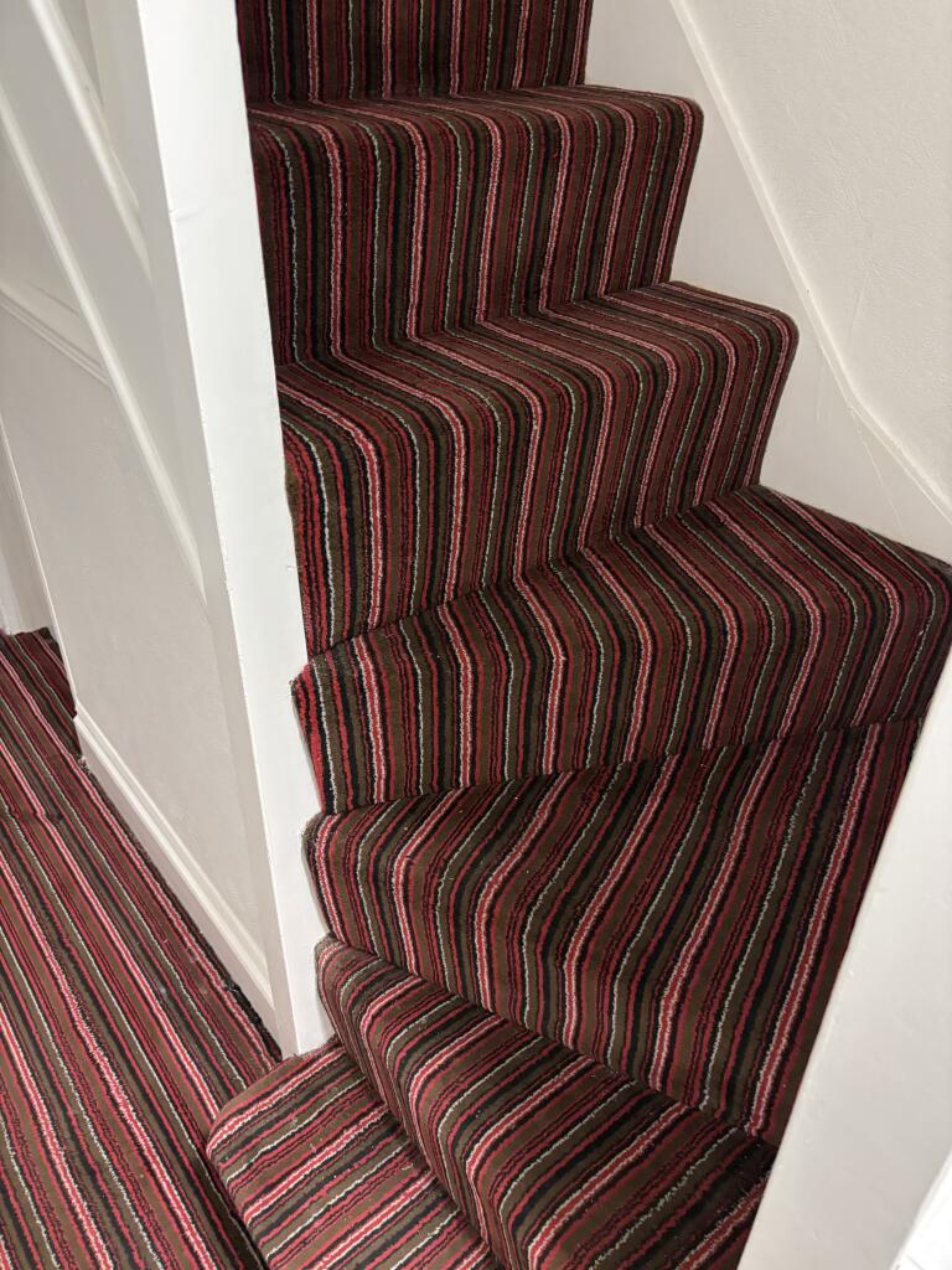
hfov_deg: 53.1
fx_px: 953
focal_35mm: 26
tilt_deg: -34.1
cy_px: 635
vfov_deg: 67.3
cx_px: 476
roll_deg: -2.0
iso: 400
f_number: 1.6
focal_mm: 5.96
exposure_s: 1/33
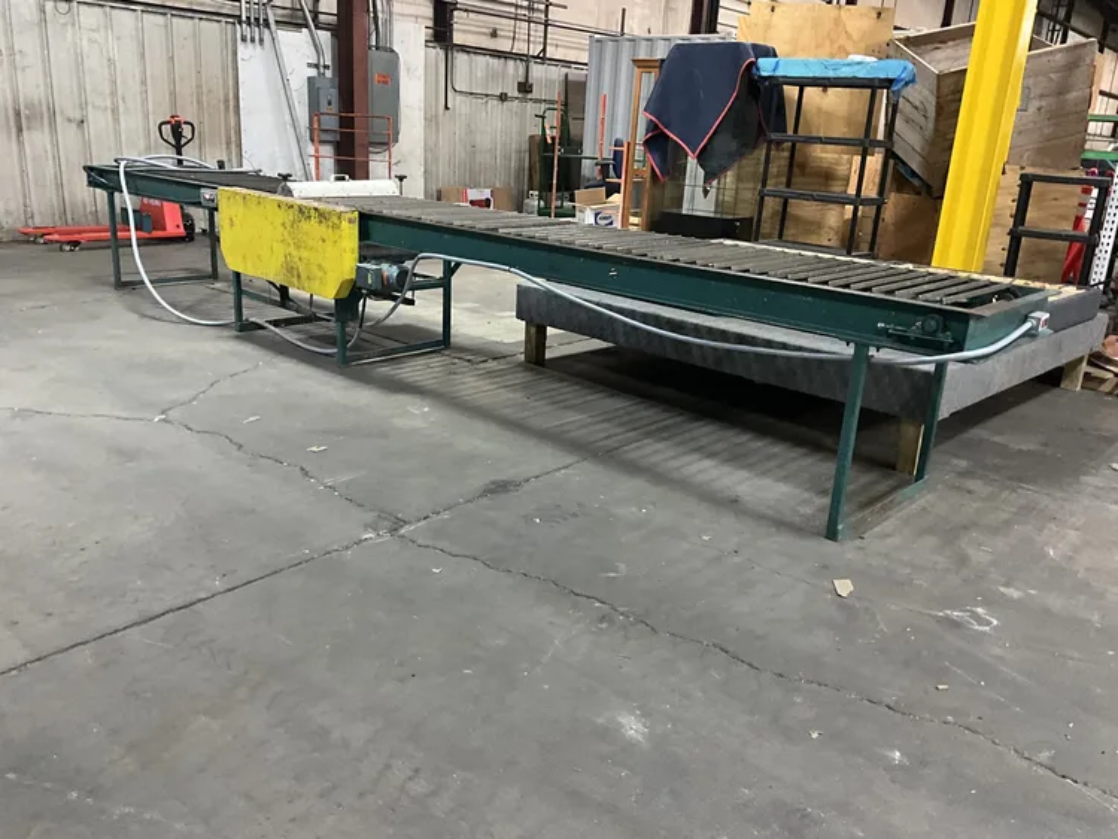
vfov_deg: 48.3
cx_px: 559
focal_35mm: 29
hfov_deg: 61.6
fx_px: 937
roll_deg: -3.8
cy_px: 420
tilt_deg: -17.0
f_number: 1.8
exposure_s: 1/40
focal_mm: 3
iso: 320
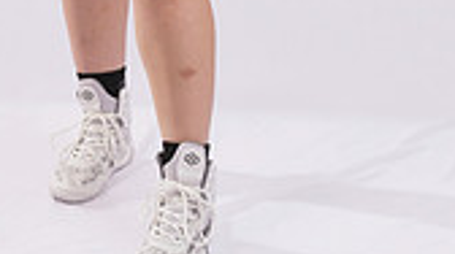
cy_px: -313
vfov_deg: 7.7
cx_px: 130
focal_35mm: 149
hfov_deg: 14.4
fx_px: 1795
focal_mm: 53
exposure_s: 1/160
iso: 100
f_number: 8
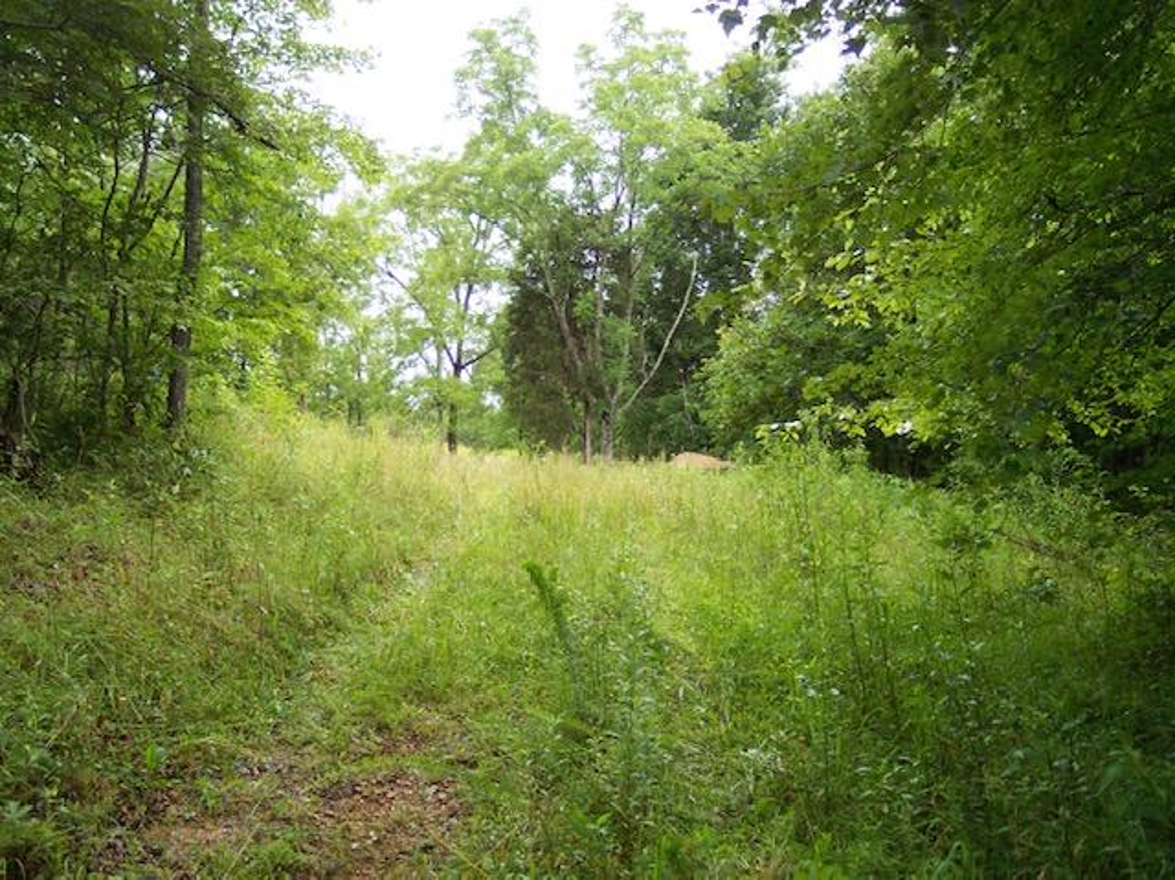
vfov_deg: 37.7
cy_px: 440
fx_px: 1289
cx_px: 588
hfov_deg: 49.0
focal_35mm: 38
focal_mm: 8
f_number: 2.8
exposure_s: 1/250
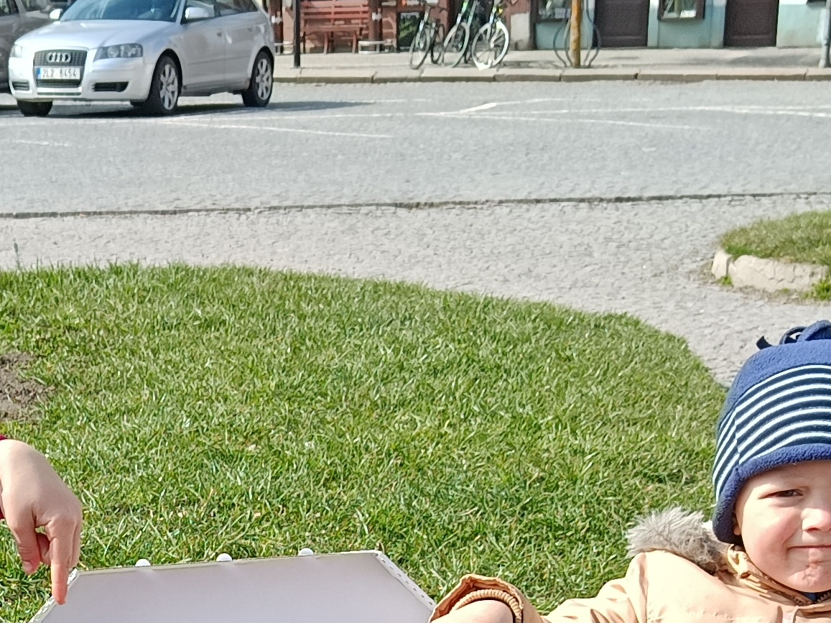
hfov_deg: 23.3
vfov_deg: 16.3
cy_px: 915
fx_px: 1992
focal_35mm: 83
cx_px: 205
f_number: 1.7
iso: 50
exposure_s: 1/316
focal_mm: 5.24
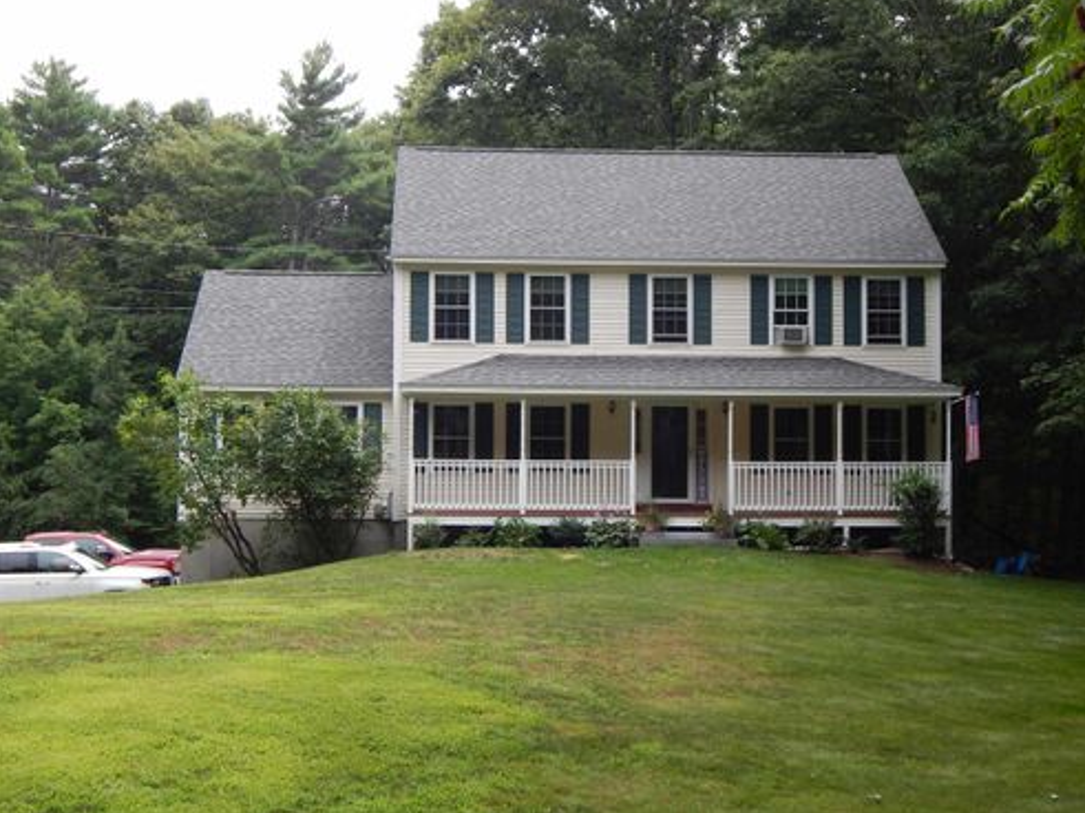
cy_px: 405
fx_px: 1755
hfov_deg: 34.4
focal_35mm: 56
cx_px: 550
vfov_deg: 26.1
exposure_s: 1/250
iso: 125
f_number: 3.8
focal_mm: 9.7
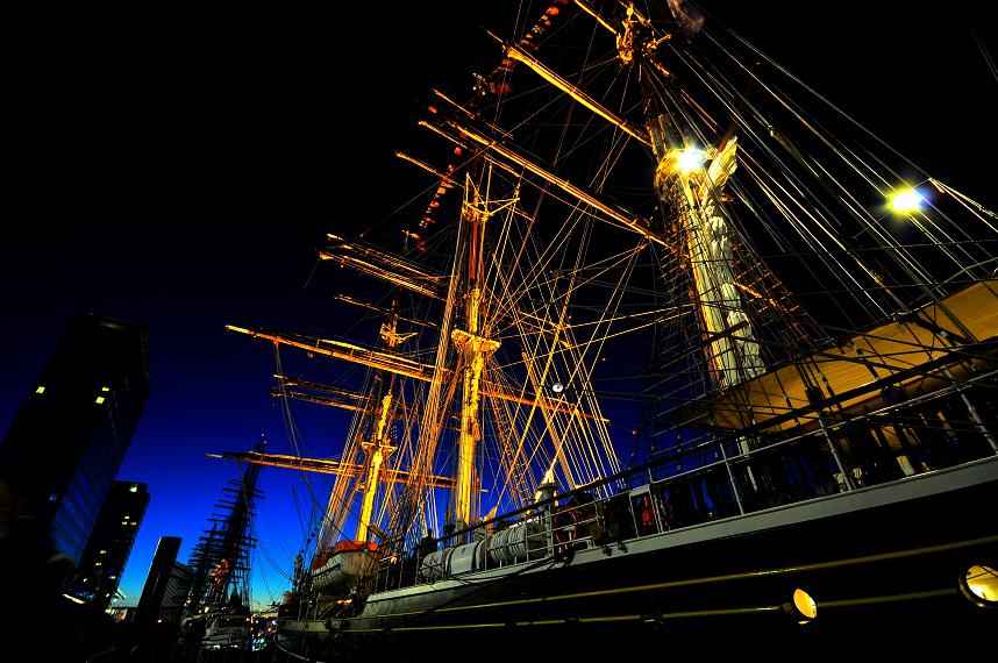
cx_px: 499
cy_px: 332
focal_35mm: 15
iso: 200
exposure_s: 1/1.6
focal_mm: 10
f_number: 9
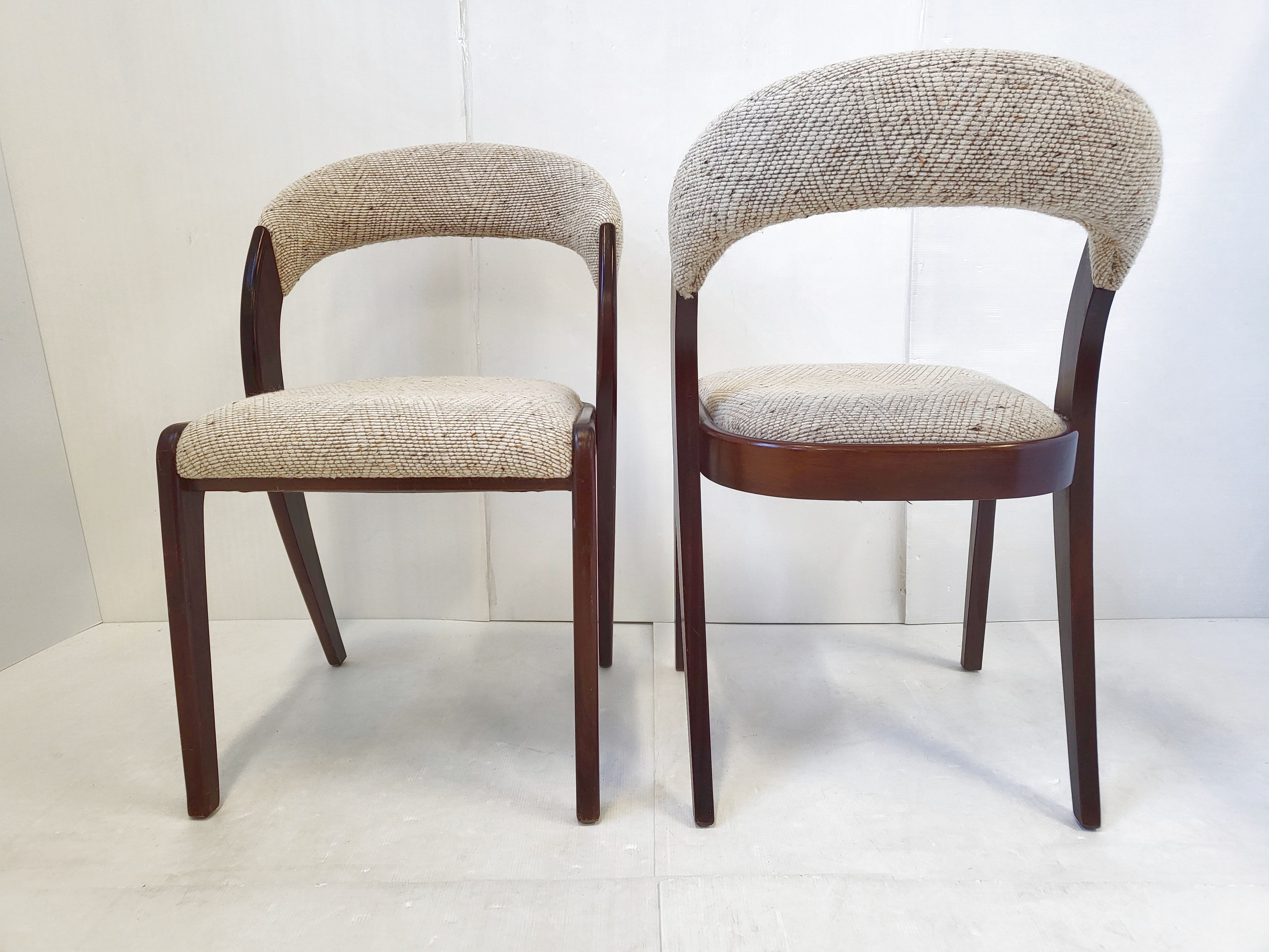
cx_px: 634
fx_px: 953
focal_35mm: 26
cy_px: 476
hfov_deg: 67.3
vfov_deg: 53.1
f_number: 1.8
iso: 200
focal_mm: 4.25
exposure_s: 1/100
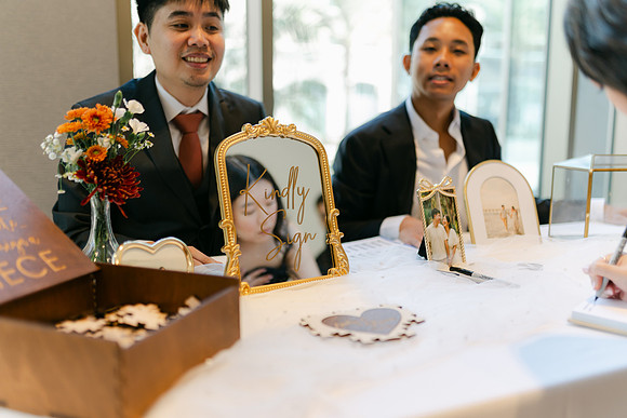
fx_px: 610
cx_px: 314
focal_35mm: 35
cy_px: 209
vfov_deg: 37.9
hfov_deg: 54.4
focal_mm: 35
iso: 160
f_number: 1.4
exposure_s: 1/125
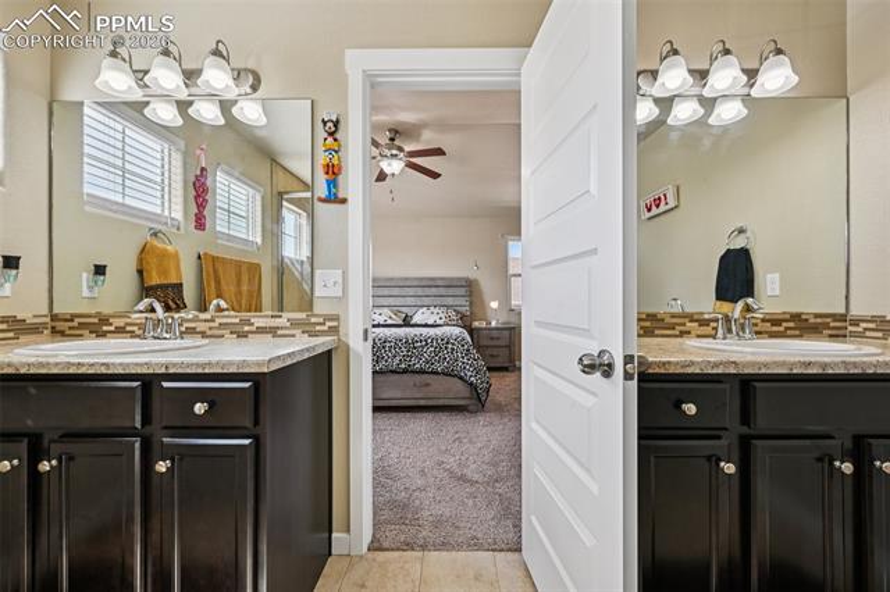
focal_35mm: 14
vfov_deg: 81.1
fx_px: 346
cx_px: 445
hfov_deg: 104.3
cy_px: 296
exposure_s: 1/15
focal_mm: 14
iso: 200
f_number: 11
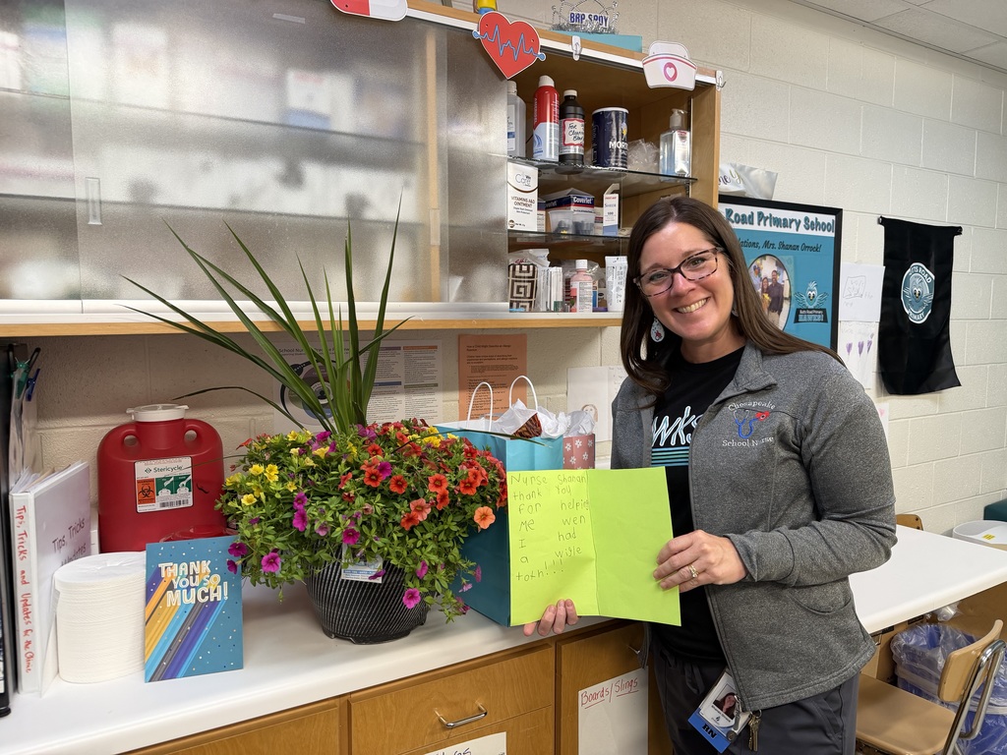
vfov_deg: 56.8
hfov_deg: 71.6
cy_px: 378
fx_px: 698
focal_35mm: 24
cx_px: 504
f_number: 1.78
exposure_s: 1/82
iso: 200
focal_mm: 6.76
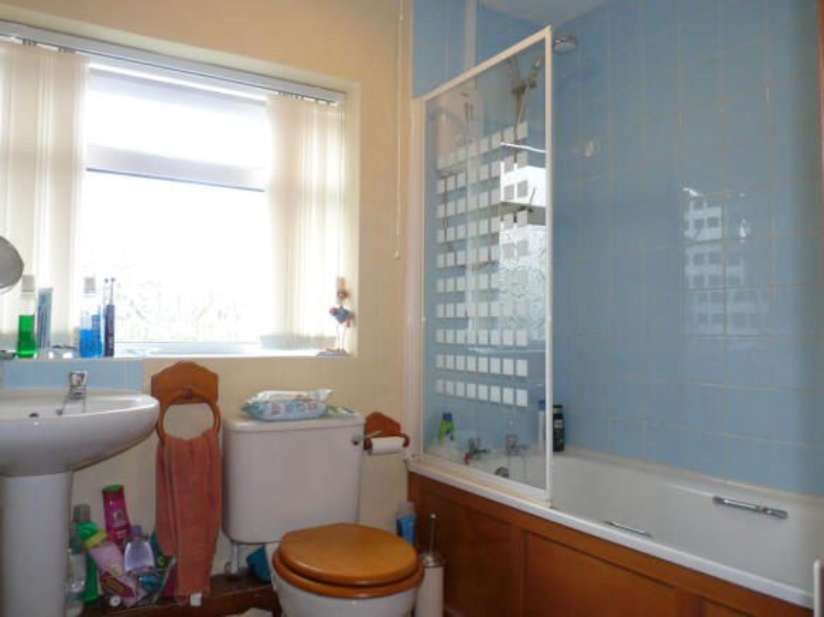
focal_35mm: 27
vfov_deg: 51.3
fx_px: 643
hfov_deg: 65.3
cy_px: 308
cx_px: 412
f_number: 2.8
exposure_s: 1/40
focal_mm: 4.8
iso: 100
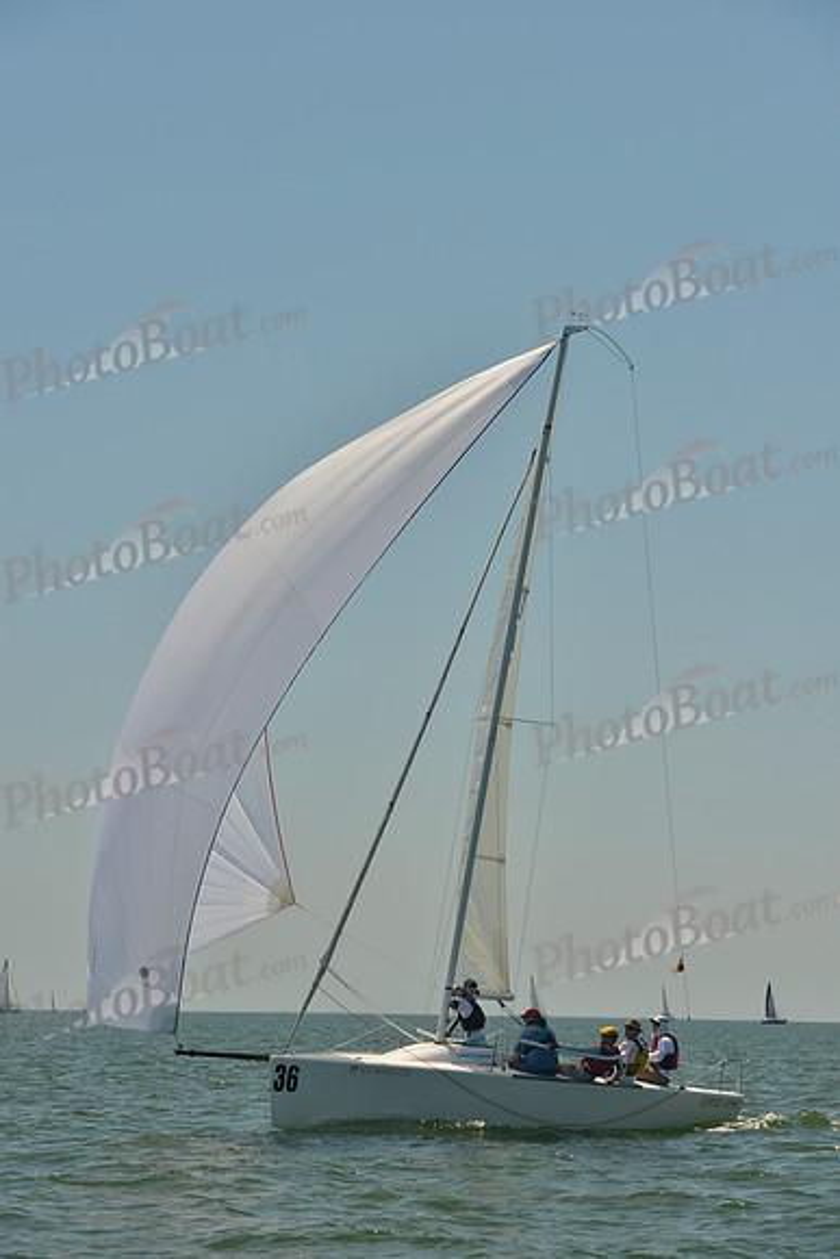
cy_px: 630
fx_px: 3498
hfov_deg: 13.7
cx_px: 420
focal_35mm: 100
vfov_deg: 20.4
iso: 200
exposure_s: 1/640
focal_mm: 100
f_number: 8
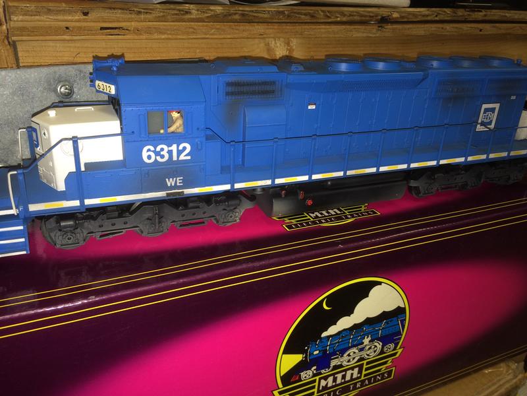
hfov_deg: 60.0
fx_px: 457
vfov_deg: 46.8
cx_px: 264
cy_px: 198
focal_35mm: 30
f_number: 2.2
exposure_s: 1/34
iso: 32
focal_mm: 4.12
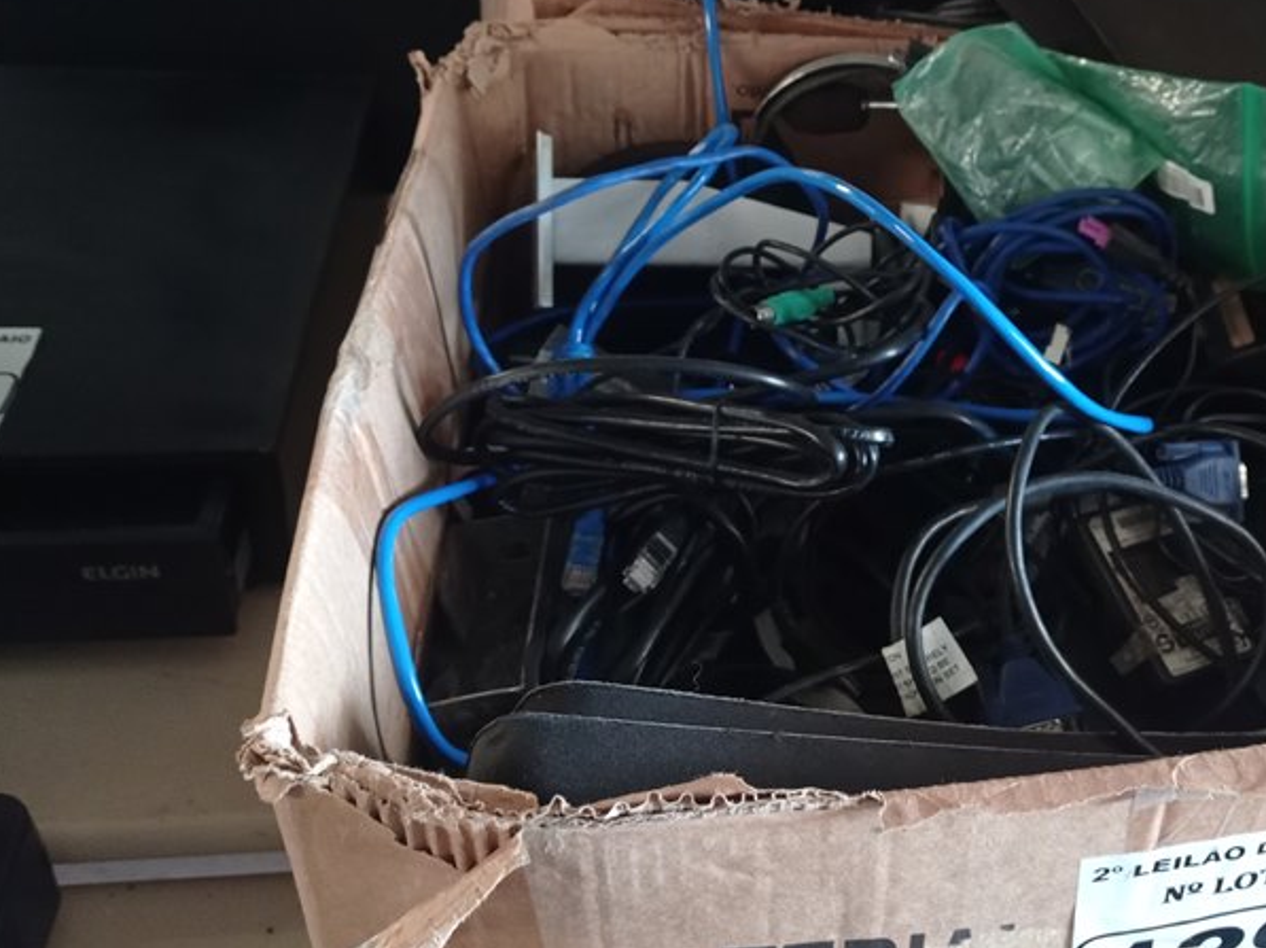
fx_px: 1754
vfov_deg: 30.1
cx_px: 1005
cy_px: 339
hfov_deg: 38.3
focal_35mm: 48
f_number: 1.79
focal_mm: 4.7
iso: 567
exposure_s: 1/24
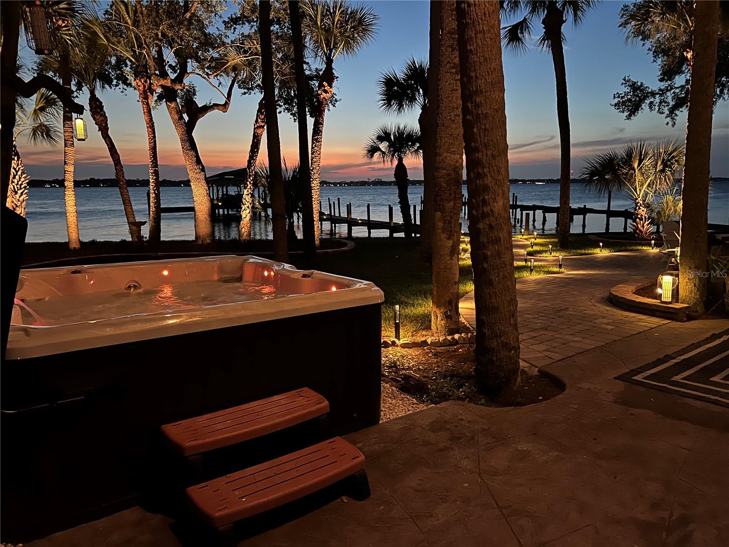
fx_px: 548
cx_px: 364
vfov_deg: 53.1
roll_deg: +0.6
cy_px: 274
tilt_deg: -9.0
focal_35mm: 26
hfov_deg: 67.3
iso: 1000
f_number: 1.5
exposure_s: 1/24
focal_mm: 5.7
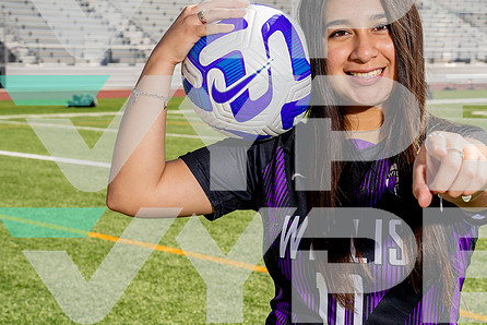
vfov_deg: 15.5
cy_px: 134
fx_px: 1191
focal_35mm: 88
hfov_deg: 23.1
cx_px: 274
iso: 100
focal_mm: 63
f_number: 10
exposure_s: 1/250
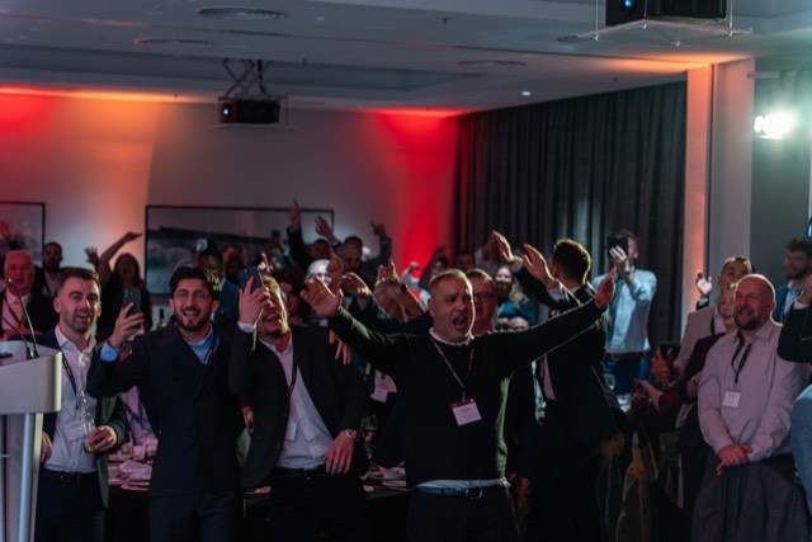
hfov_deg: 28.8
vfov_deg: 19.5
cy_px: 271
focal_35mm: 70
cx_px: 406
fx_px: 1579
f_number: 2.8
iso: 800
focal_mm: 70
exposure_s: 1/125
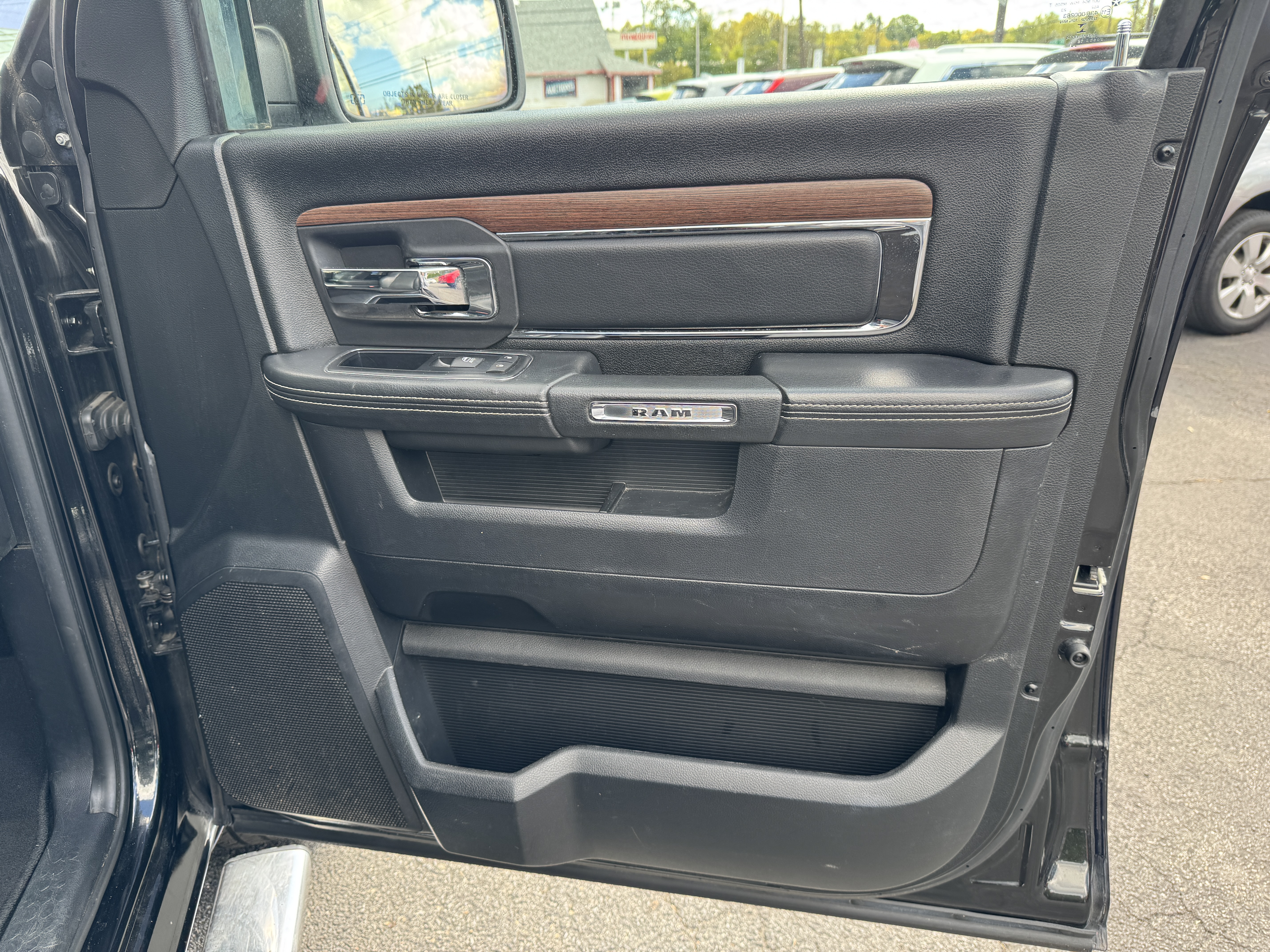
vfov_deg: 56.8
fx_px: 881
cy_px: 476
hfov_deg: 71.6
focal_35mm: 24
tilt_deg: -26.5
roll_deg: +0.5
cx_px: 635
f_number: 1.78
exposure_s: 1/121
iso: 64
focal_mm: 6.76
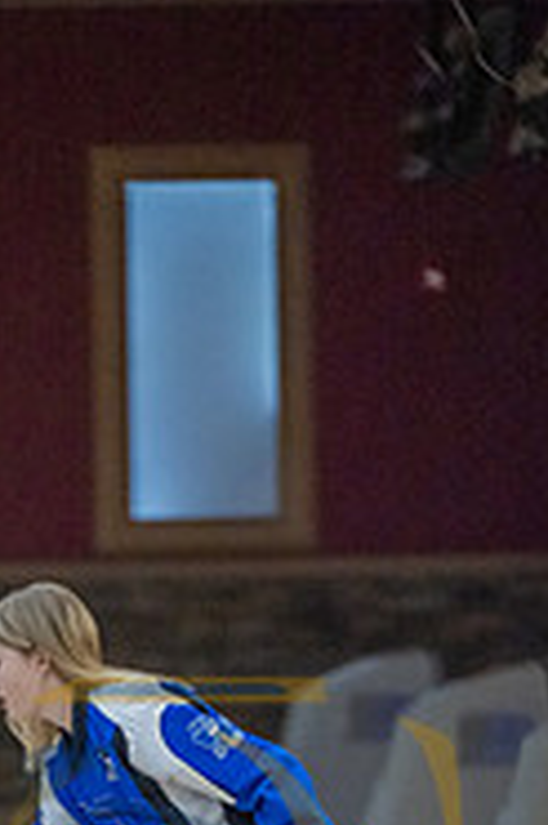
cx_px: 120
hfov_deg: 3.1
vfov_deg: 4.7
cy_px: 963
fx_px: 10042
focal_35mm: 439
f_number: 2.8
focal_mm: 180
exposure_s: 1/1000
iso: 4000
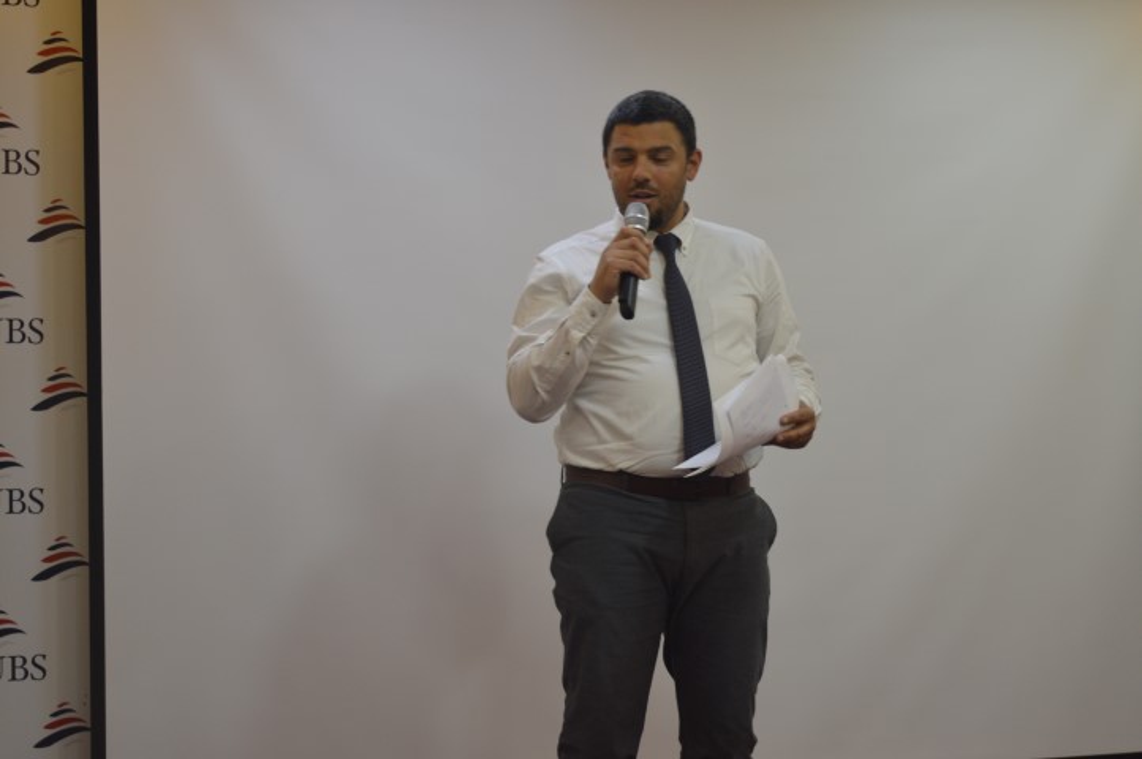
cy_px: 380
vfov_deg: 21.5
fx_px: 1997
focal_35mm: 63
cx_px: 571
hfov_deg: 31.9
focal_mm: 42
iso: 400
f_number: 5
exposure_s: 1/60
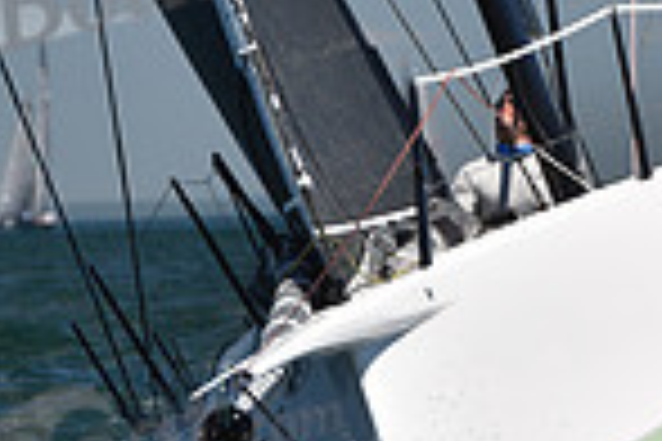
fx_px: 14526
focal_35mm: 790
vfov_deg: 1.7
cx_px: 581
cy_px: 182
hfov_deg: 2.6
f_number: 5.6
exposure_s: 1/800
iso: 250
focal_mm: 200
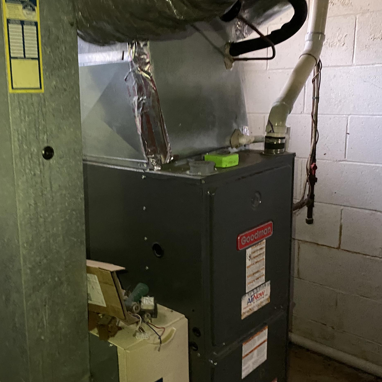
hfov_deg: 44.6
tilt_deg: -9.0
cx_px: 146
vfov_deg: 44.9
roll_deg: +1.8
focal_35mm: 37
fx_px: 462
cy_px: 211
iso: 800
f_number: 1.8
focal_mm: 4.25
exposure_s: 1/30
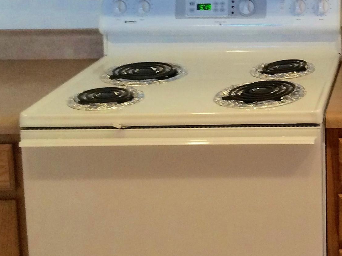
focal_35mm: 78
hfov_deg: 22.8
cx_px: 422
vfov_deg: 18.0
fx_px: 771
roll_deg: +1.8
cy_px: -48
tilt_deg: -10.3
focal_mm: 4.15
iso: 125
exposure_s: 1/30
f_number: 2.2
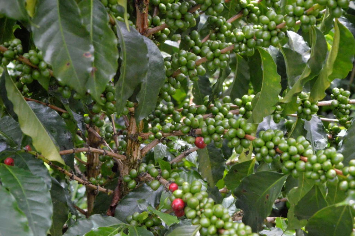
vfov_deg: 16.5
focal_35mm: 82
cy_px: 118
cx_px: 178
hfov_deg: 24.6
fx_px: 813
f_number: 8
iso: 6400
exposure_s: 1/2000
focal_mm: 55
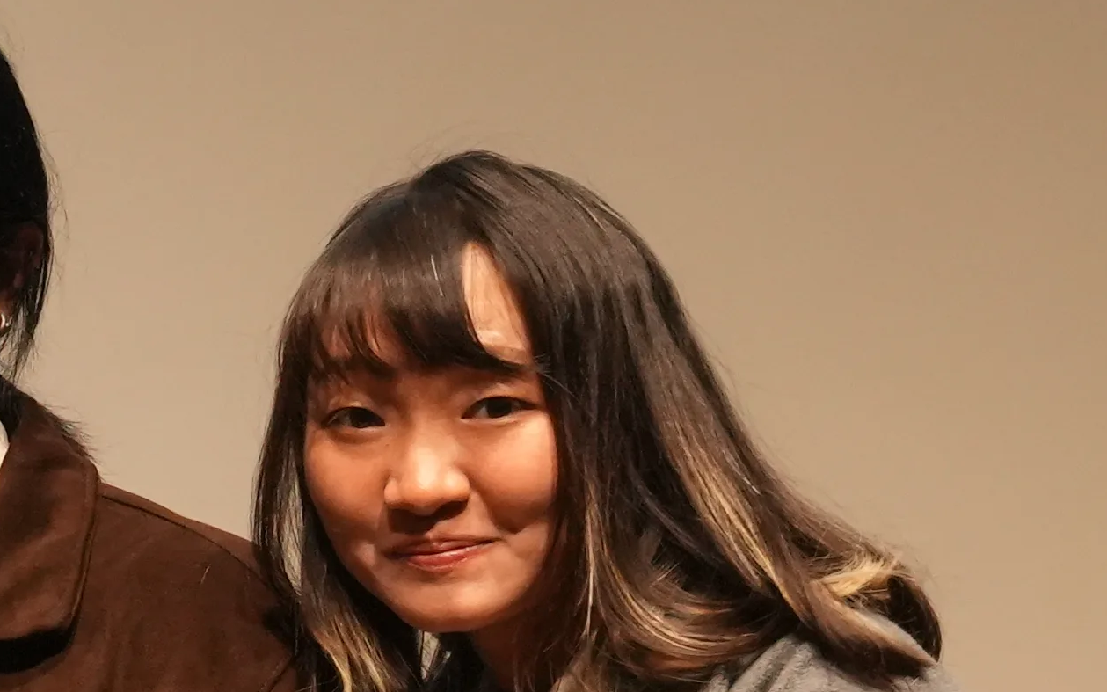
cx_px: -696
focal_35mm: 179
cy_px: 812
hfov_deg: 11.1
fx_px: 5401
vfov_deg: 7.3
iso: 3200
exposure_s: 1/125
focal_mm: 32
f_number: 8
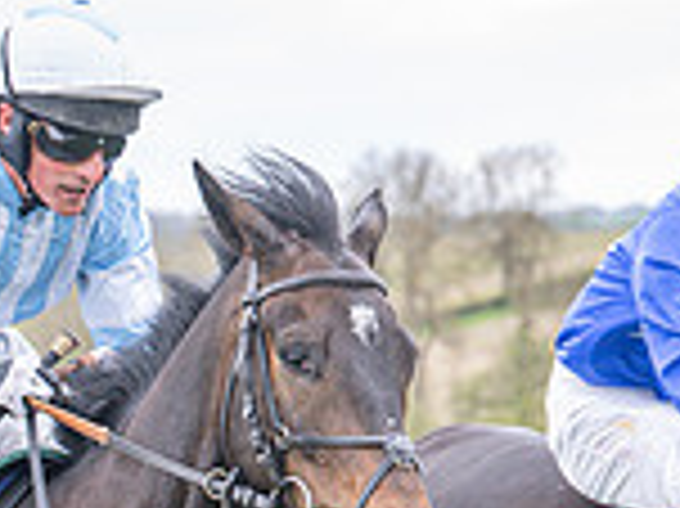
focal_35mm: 331
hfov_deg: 6.0
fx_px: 6497
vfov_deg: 4.5
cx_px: 582
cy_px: 602
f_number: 4
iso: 500
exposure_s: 1/800
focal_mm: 70
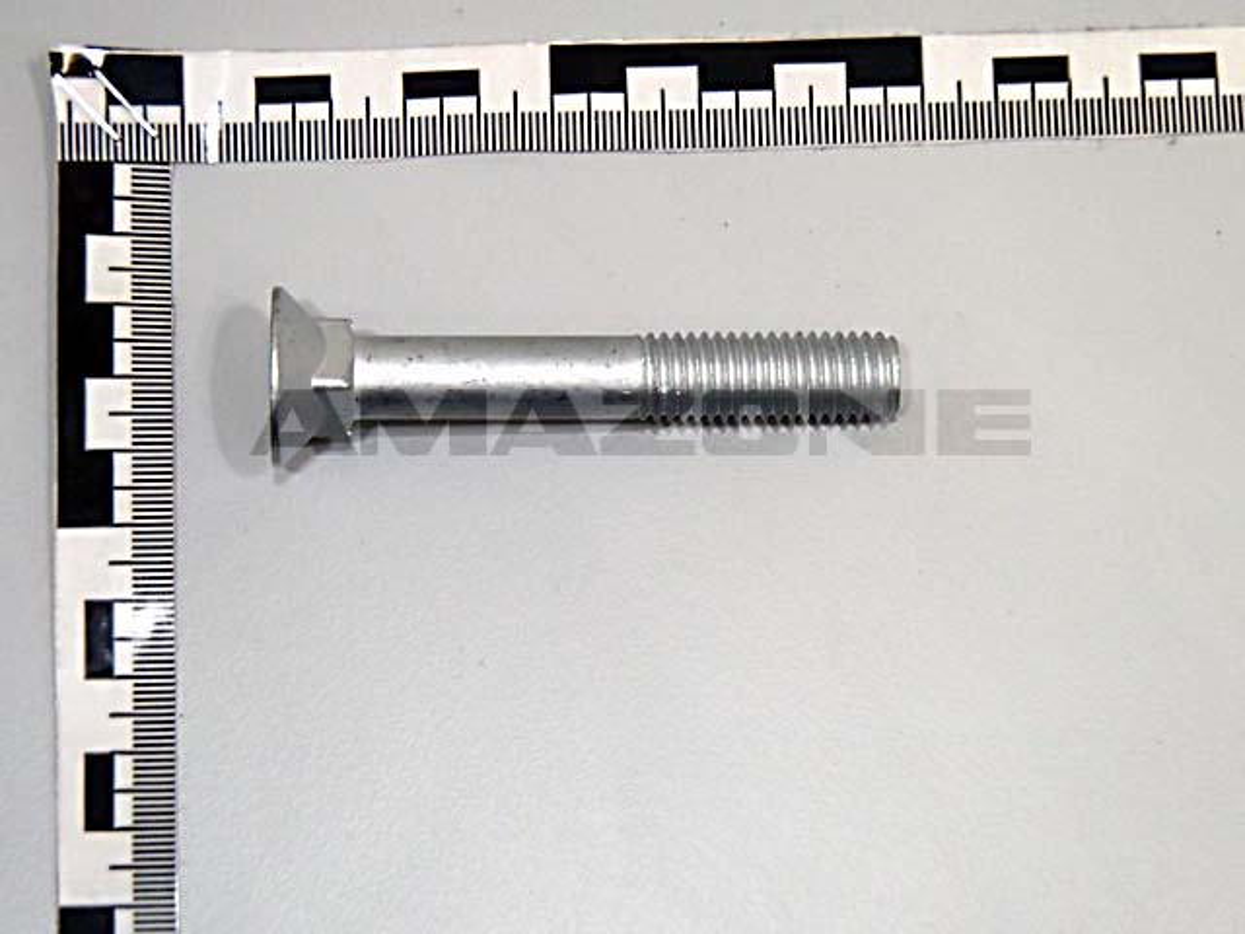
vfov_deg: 17.6
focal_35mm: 84
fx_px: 3021
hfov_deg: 23.3
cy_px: 467
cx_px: 622
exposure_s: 1/80
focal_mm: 15.06
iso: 800
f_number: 4.4
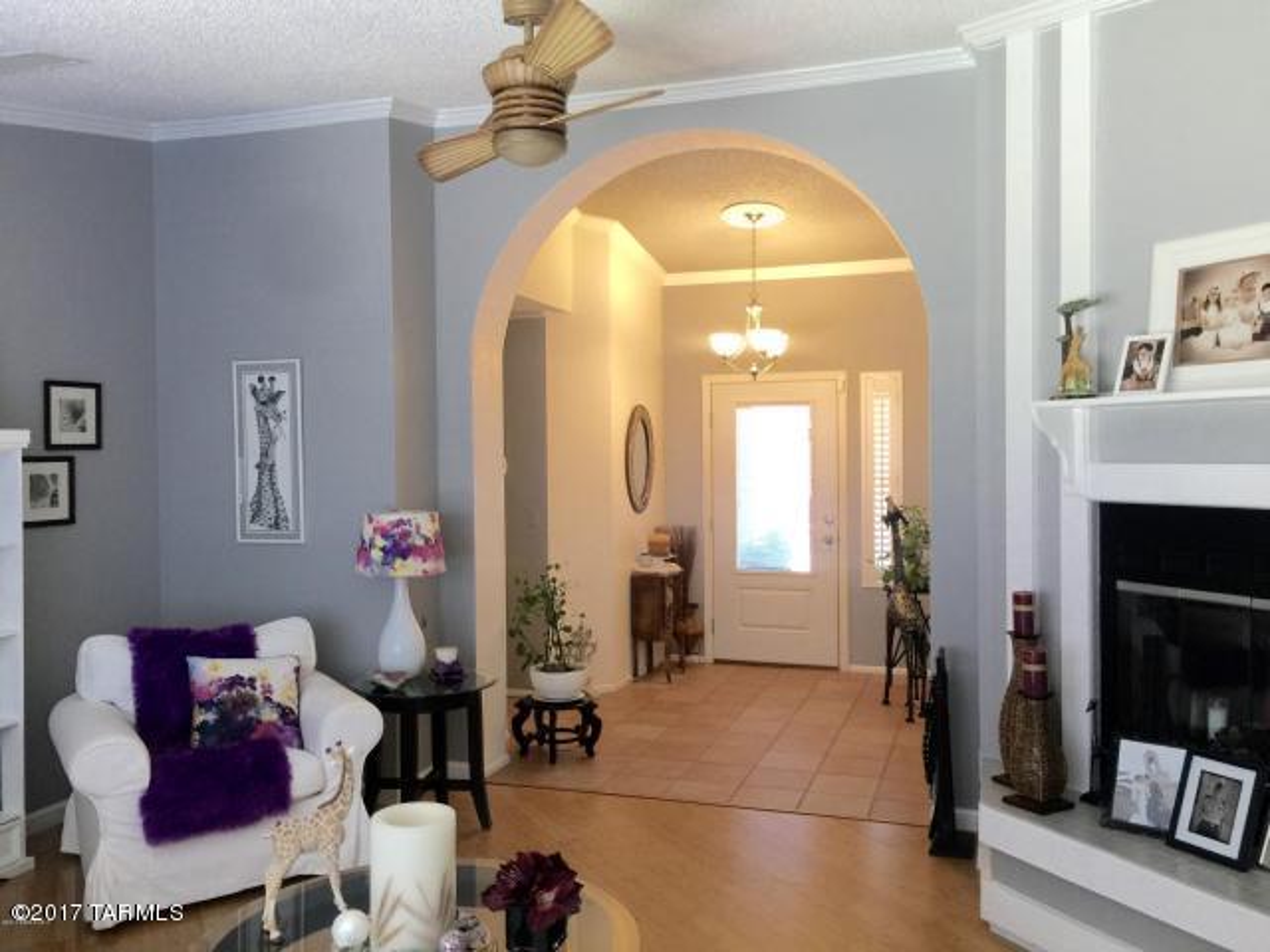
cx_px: 635
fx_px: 1064
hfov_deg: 61.7
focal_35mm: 29
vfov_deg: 48.2
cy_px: 476
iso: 50
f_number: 2.2
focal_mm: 4.15
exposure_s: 1/15
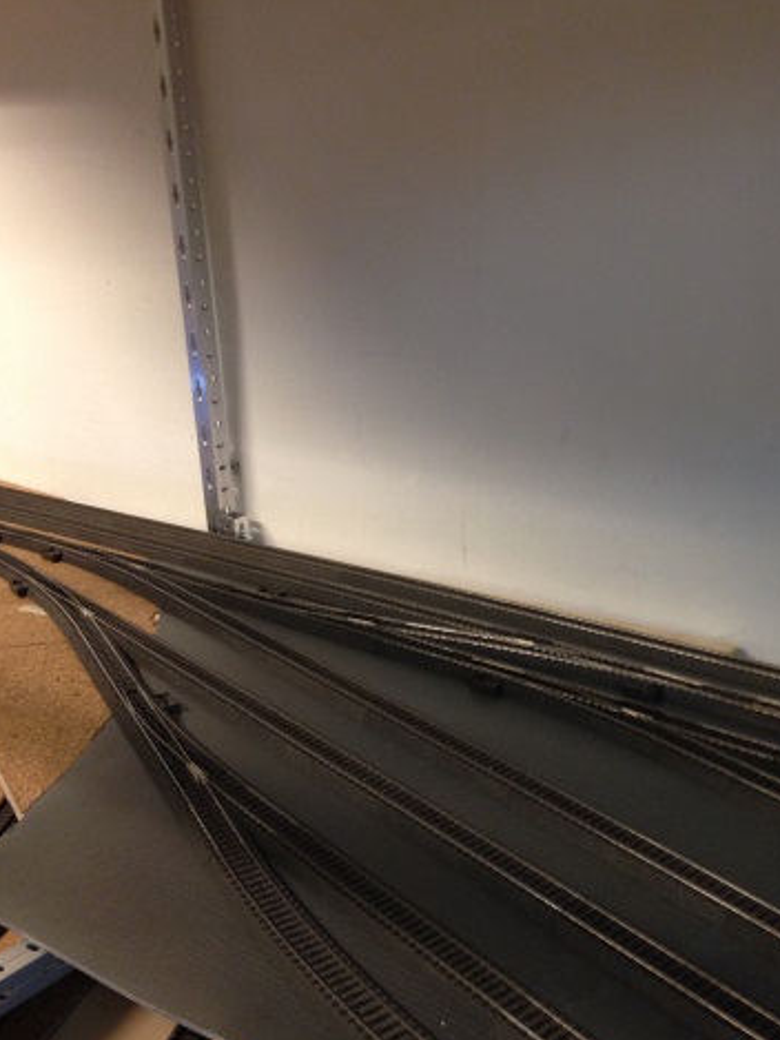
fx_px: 1351
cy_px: 670
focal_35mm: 45
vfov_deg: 41.7
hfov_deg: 32.2
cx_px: 401
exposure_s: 1/20
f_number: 2.4
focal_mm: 4.12
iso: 160
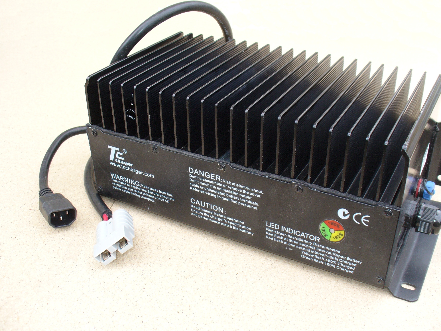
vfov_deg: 36.8
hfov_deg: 47.8
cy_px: 169
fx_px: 497
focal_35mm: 39
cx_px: 230
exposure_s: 1/250
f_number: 2.8
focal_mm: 6.1
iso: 100
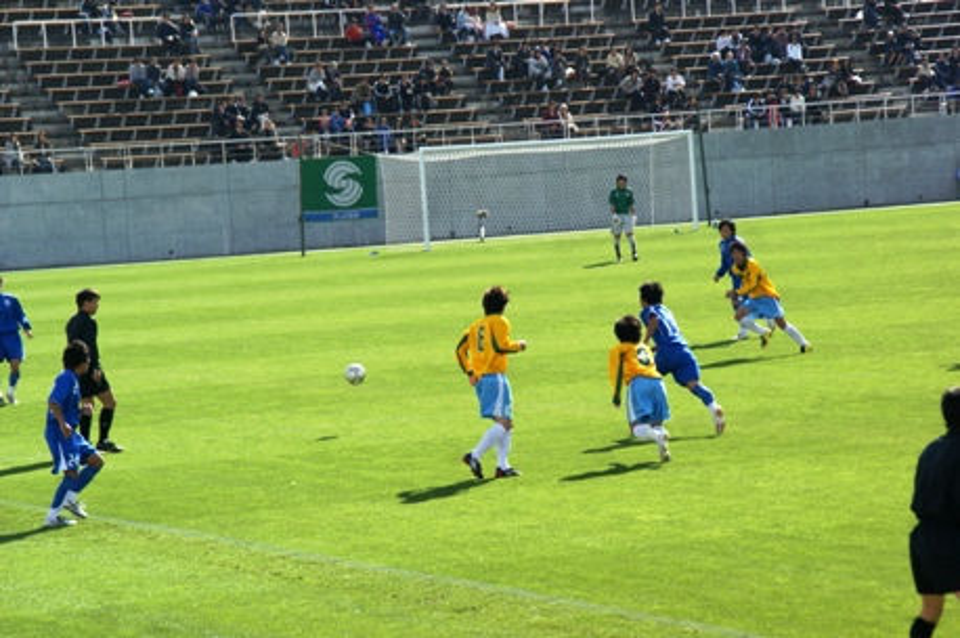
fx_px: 4194
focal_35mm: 158
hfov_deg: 13.1
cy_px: 319
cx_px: 480
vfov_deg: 8.7
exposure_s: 1/200
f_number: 8
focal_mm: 105
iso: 100
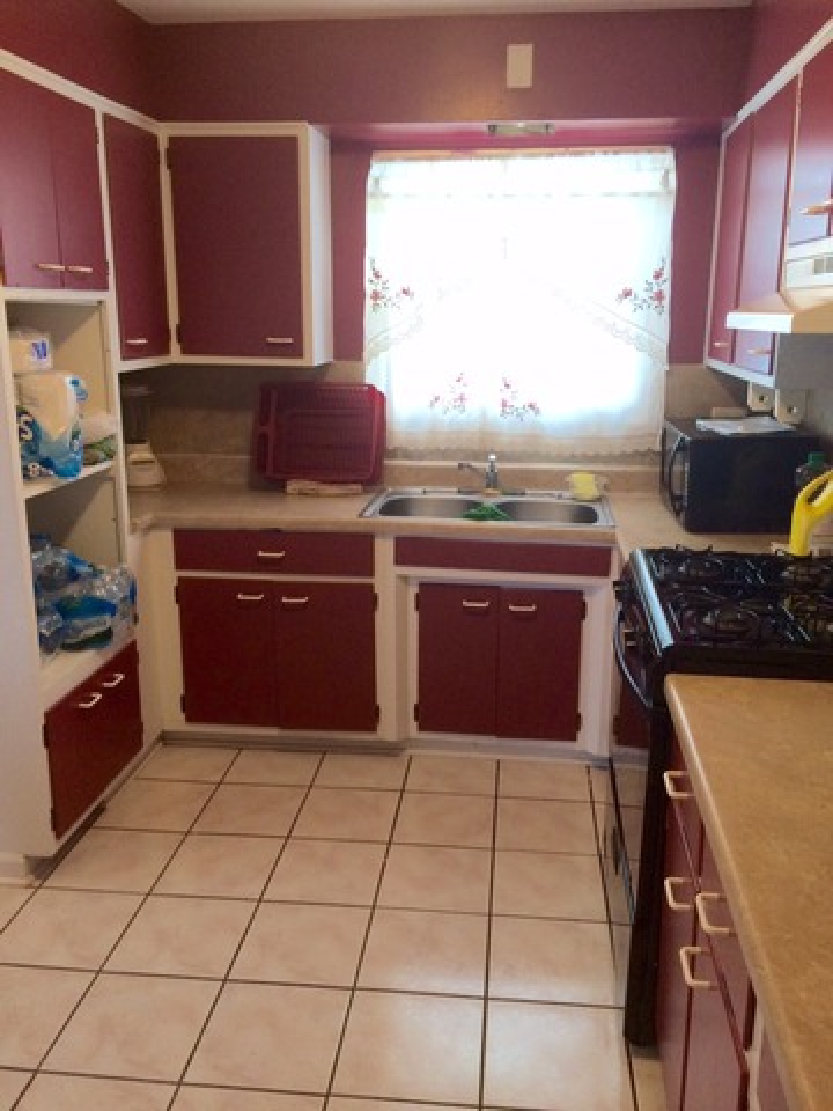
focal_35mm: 29
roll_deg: +1.0
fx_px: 930
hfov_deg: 48.2
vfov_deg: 61.7
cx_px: 416
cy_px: 556
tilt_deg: -15.2
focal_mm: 4.15
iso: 50
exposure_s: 1/30
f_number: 2.2
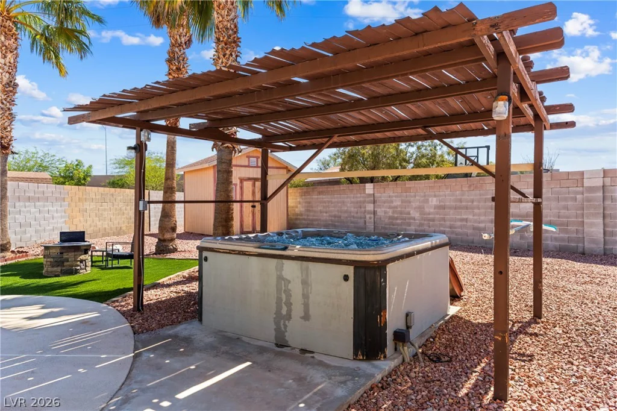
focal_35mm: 24
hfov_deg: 73.8
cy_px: 206
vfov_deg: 53.1
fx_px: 411
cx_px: 308
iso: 400
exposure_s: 1/8000
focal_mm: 24
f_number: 8
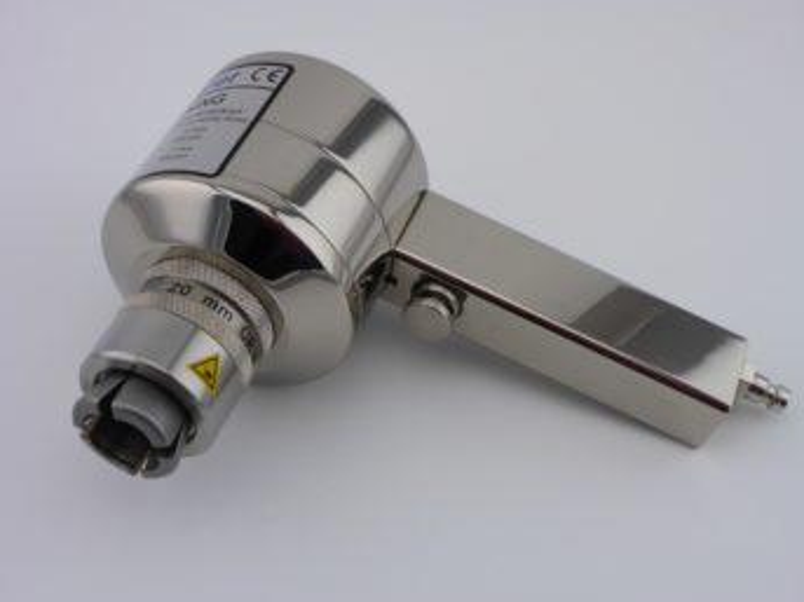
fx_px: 1254
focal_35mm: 54
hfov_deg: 35.6
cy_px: 299
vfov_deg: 27.0
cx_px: 408
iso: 100
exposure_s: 1/125
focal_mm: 9.1
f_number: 4.7
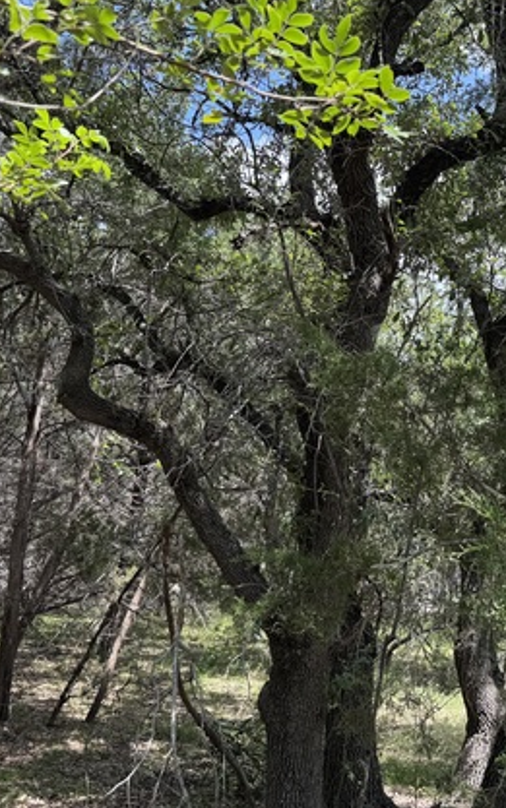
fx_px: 860
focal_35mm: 39
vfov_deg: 50.2
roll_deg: -2.2
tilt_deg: +20.0
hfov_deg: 32.6
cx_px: 332
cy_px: 347
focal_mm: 6.76
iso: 80
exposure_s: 1/742
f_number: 1.78
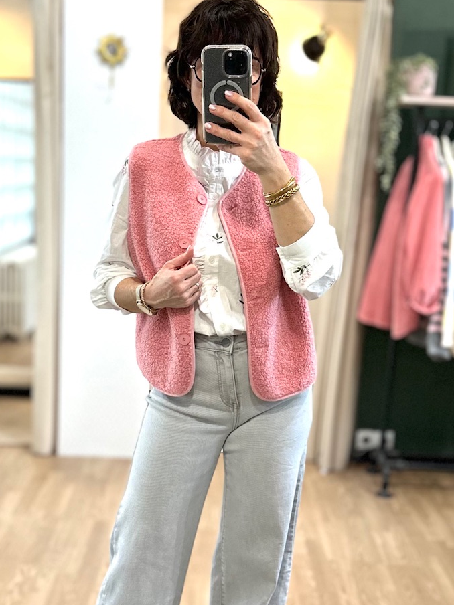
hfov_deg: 41.7
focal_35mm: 34
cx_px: 199
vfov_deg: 53.2
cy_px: 389
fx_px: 595
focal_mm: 6.86
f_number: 1.78
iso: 250
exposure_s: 1/71
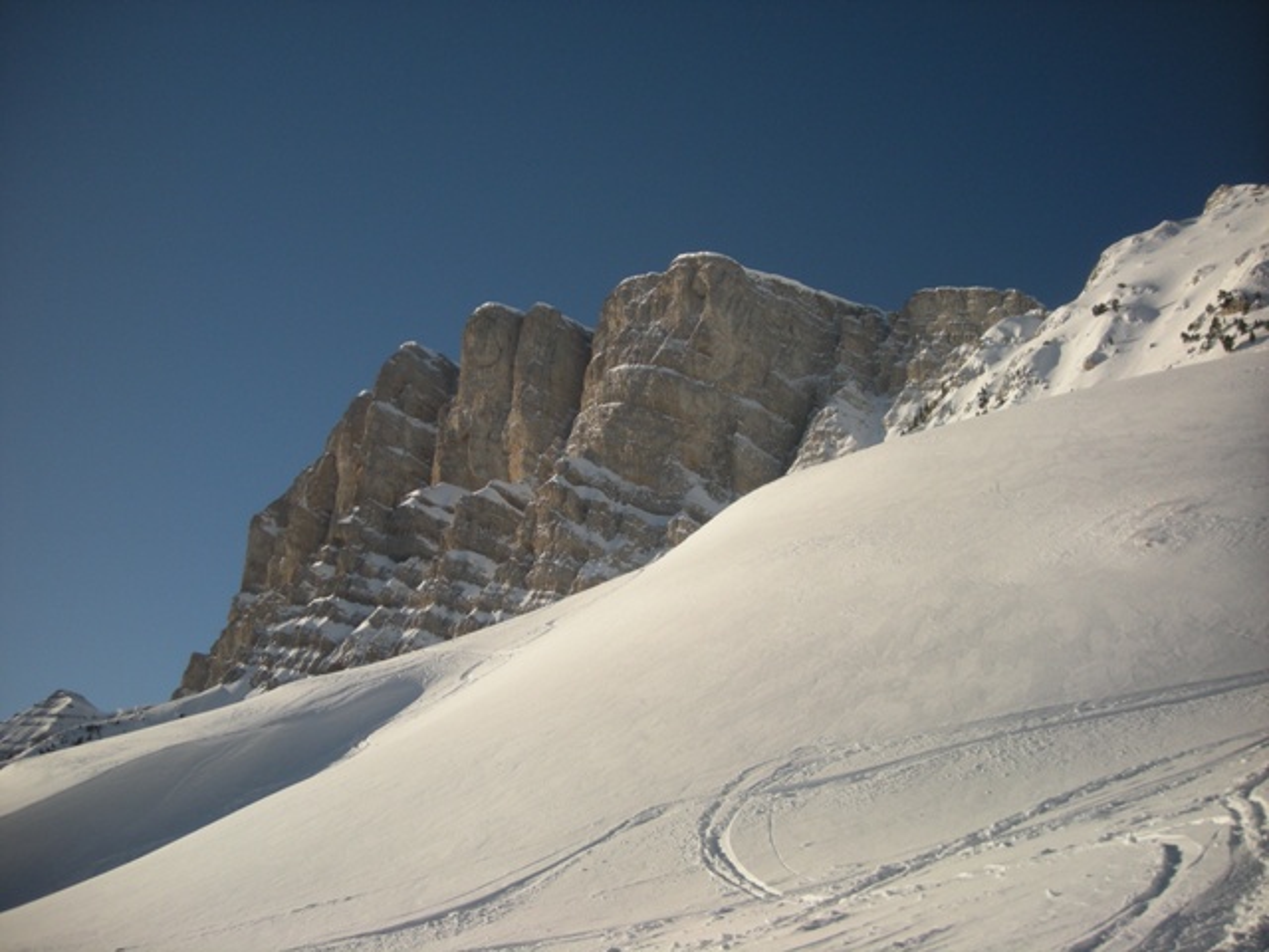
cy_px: 476
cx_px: 634
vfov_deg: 40.7
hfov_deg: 52.6
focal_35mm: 35
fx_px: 1283
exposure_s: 1/668
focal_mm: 5.7
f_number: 5.7
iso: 90
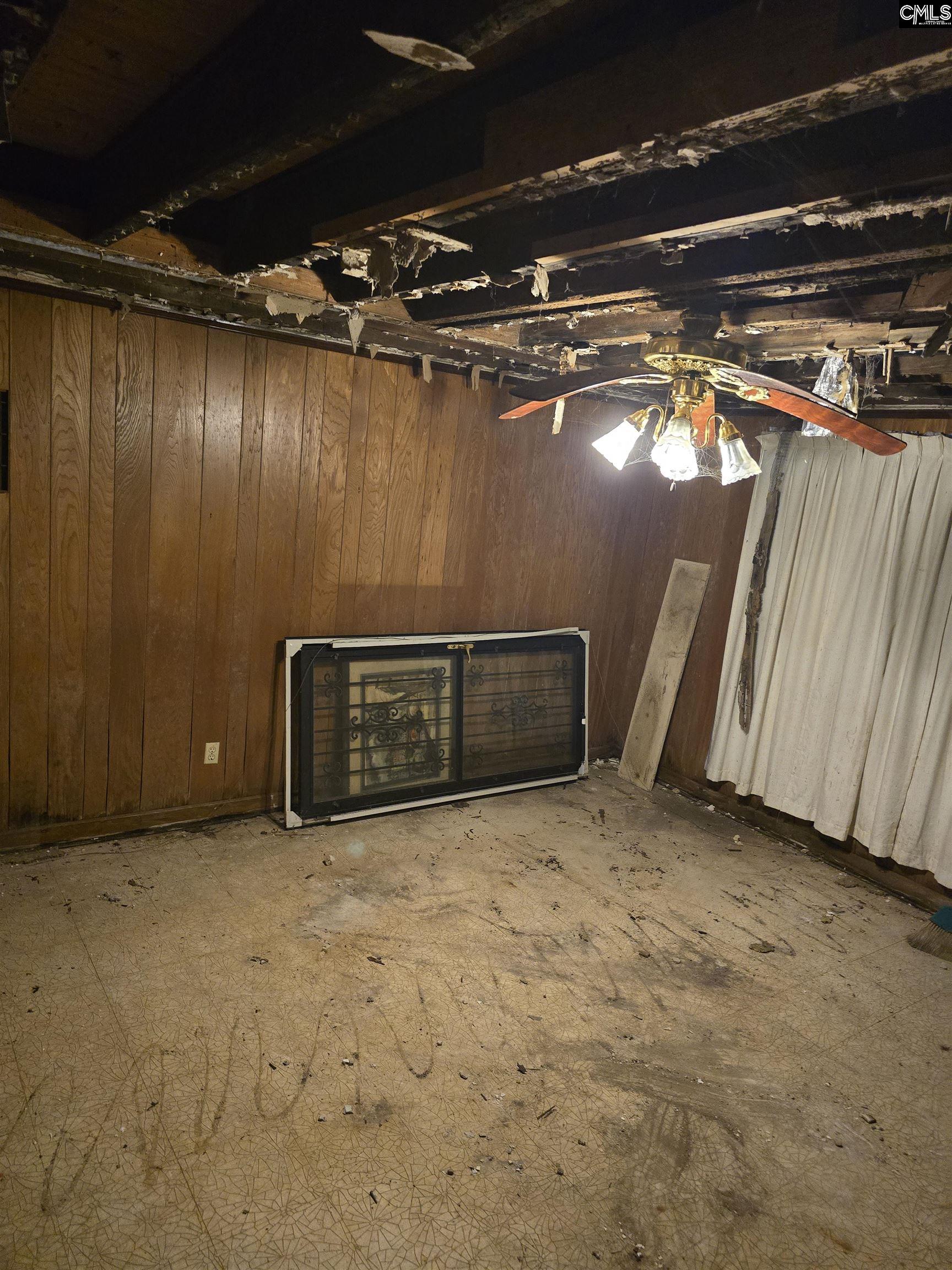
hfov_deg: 58.9
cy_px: 635
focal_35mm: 23
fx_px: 843
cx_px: 476
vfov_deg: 73.9
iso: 1250
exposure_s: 1/60
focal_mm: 6.3
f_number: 1.7
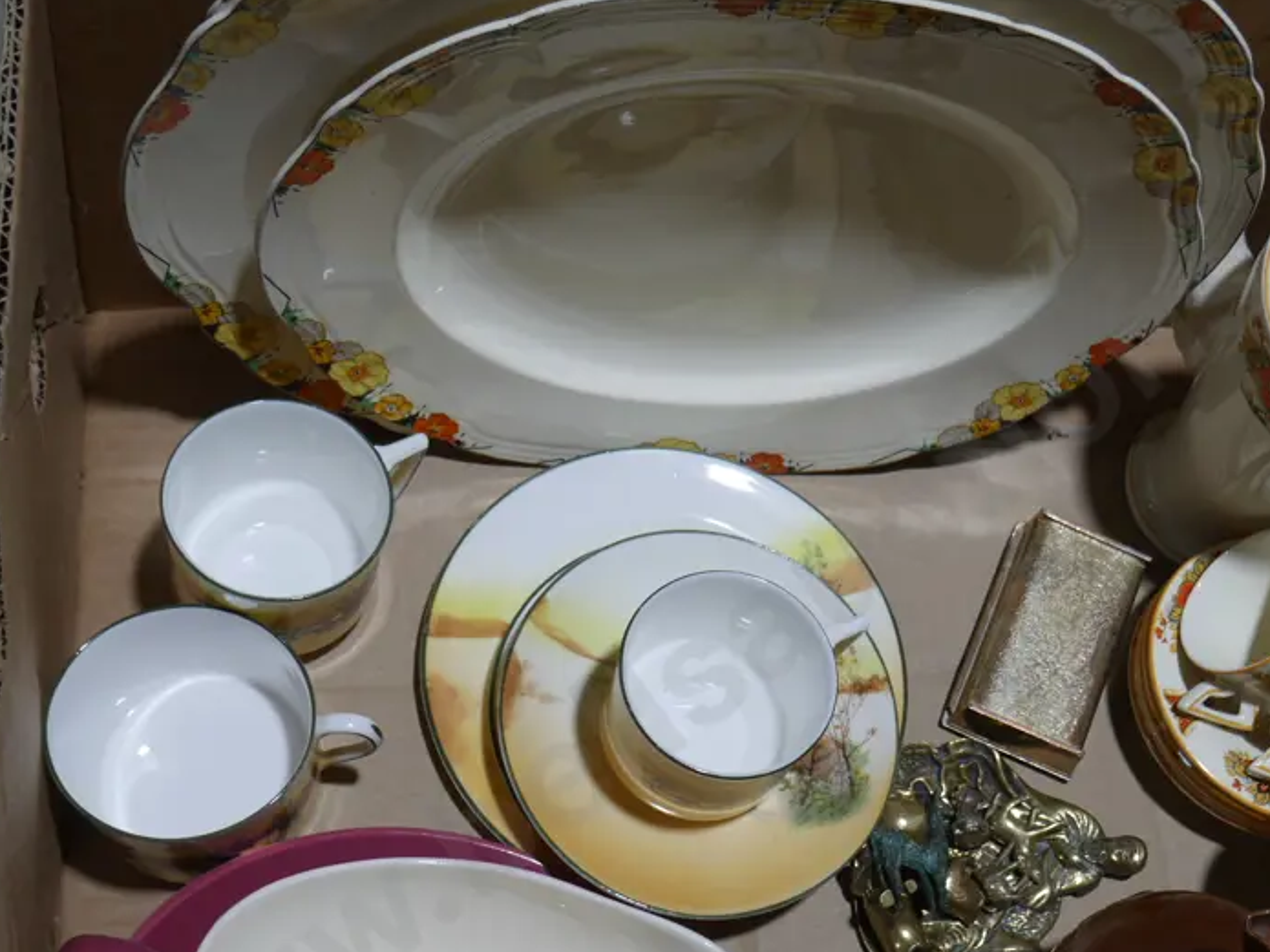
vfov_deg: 26.0
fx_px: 2054
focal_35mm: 56
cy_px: 565
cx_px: 857
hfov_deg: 34.0
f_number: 4.5
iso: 200
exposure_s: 1/125
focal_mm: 19
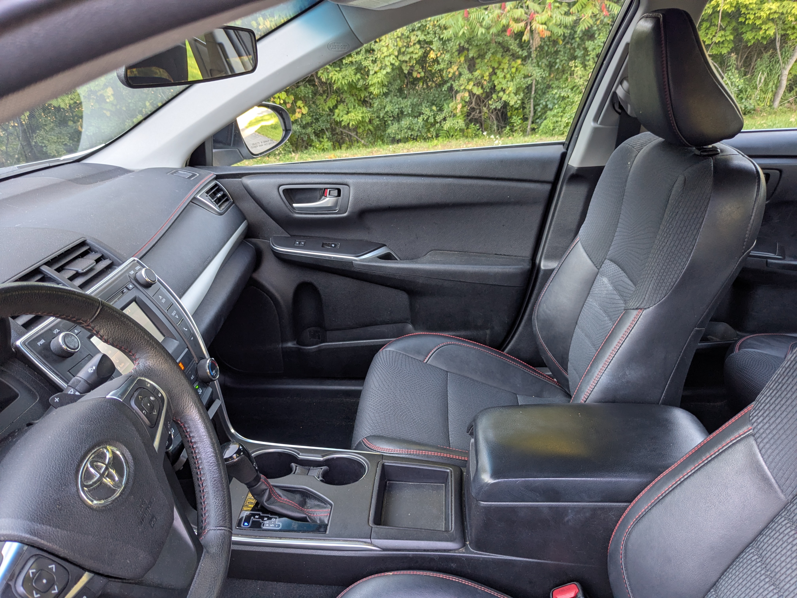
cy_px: 299
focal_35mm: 27
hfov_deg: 65.3
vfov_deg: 51.4
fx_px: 622
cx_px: 398
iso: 61
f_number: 1.73
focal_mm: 4.38
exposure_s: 1/40
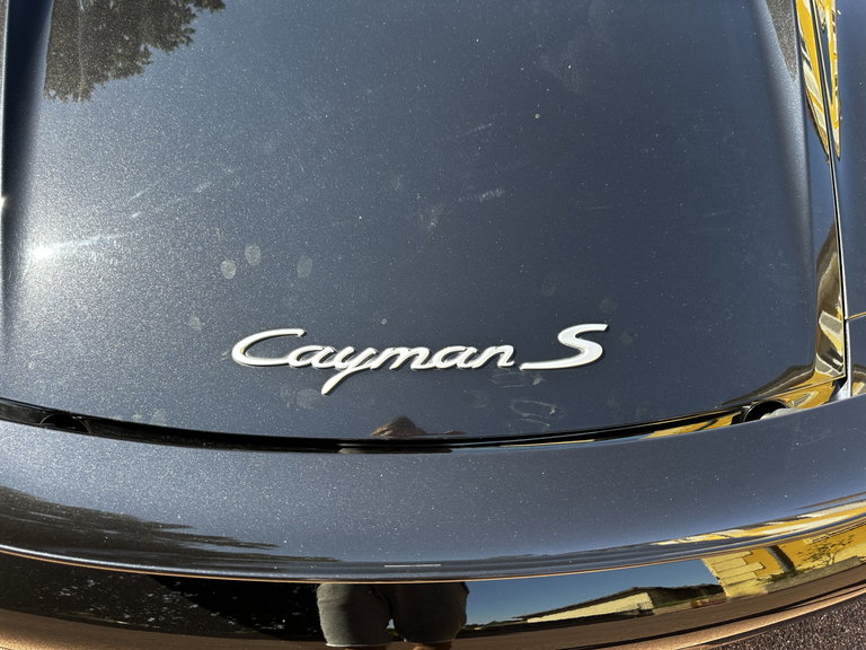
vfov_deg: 56.8
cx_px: 433
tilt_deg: -51.2
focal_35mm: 24
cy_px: 325
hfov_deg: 71.6
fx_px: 600
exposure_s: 1/482
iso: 80
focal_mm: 6.86
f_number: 1.78
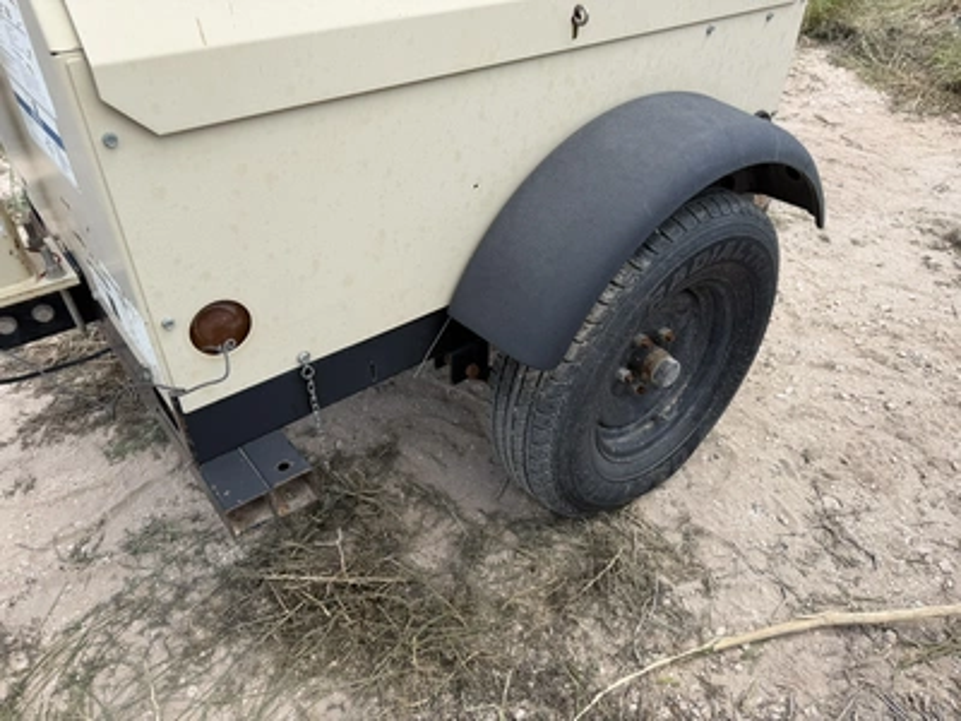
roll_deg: +3.8
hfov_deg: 71.6
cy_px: 360
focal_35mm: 24
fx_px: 666
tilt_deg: -36.4
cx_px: 480
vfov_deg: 56.8
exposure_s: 1/1689
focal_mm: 6.76
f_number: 1.78
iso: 80
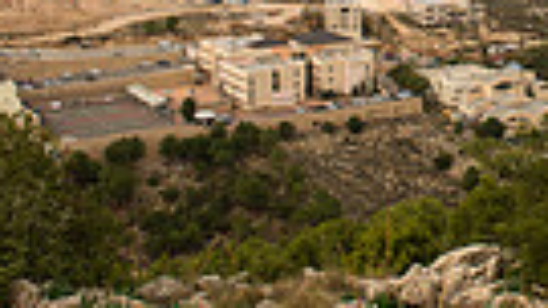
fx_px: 1221
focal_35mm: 84
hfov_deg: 23.8
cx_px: 589
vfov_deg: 13.4
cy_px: -186
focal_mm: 24
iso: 100
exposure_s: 1/640
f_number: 3.5
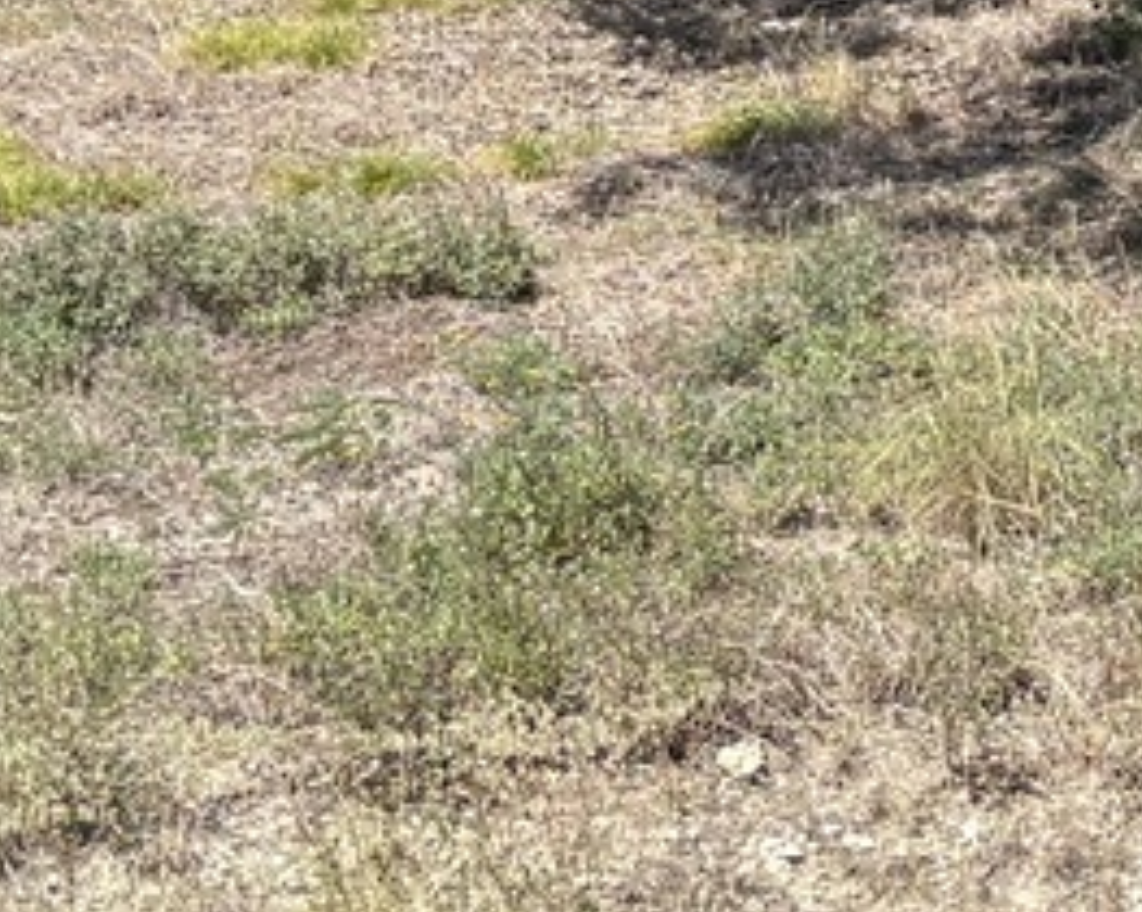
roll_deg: +0.4
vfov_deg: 10.4
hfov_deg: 13.4
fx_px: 4695
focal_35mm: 139
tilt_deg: +4.8
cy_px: -764
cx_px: 1450
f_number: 1.6
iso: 50
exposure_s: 1/1517
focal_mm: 5.96
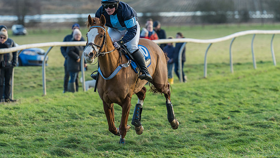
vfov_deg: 4.1
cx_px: 112
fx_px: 2175
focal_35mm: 293
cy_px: 55
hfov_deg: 7.4
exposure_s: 1/1000
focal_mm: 200
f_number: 4
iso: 800
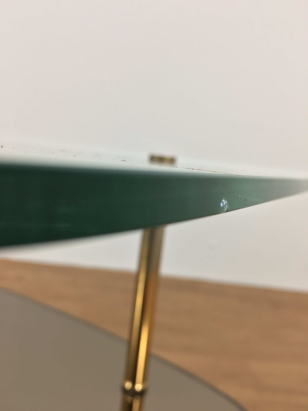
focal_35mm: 29
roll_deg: -7.2
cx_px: 154
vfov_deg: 61.7
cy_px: 206
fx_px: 344
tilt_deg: -7.7
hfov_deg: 48.2
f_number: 2.2
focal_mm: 4.15
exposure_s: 1/33
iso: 40
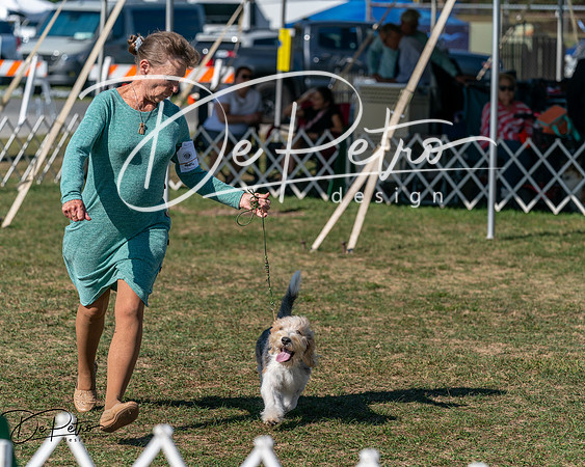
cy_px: 234
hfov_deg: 13.5
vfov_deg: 10.8
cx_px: 292
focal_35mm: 143
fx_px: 2475
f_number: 4.5
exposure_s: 1/2000
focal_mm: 127
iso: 160
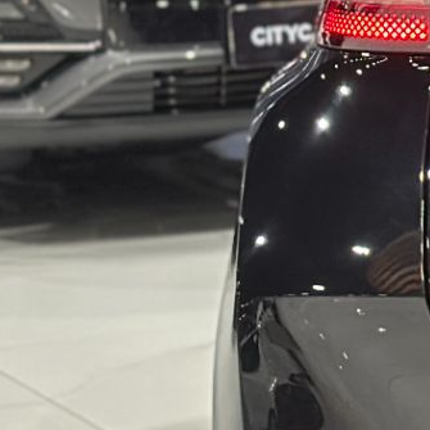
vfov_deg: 7.2
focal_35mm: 243
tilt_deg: -9.7
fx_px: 3415
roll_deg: +0.3
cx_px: 925
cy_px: 163
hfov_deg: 6.9
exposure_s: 1/60
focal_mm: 6.86
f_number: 1.78
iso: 200
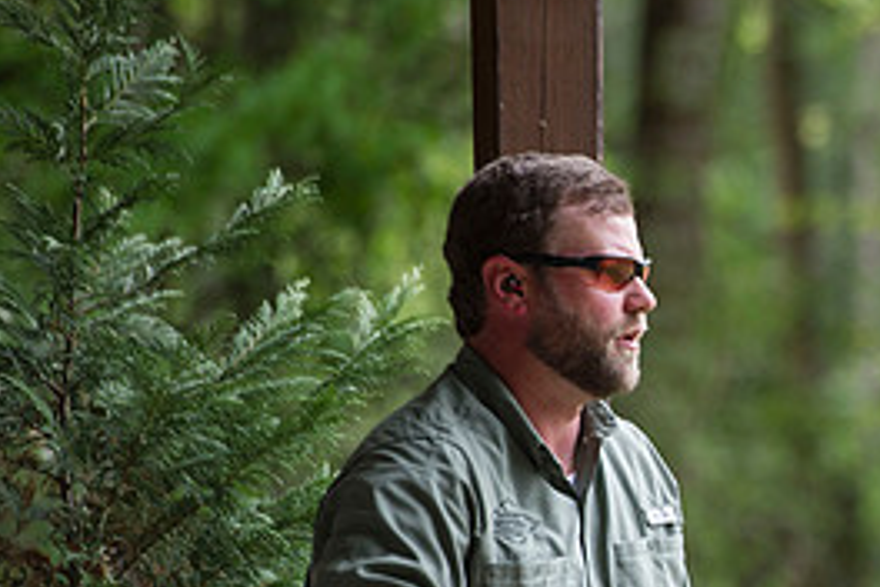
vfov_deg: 3.1
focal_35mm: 439
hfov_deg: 4.7
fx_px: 10730
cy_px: 590
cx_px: 827
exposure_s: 1/60
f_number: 3.5
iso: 200
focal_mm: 200
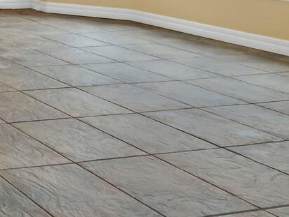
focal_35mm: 54
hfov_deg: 20.5
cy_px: -81
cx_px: -262
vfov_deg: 23.3
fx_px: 451
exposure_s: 1/2
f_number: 11
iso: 400
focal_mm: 7
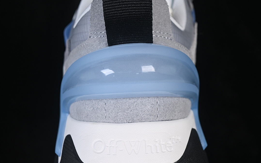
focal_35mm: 77
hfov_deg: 26.8
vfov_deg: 16.9
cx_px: 131
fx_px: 548
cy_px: 82
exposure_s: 1/80
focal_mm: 50
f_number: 7.1
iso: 160
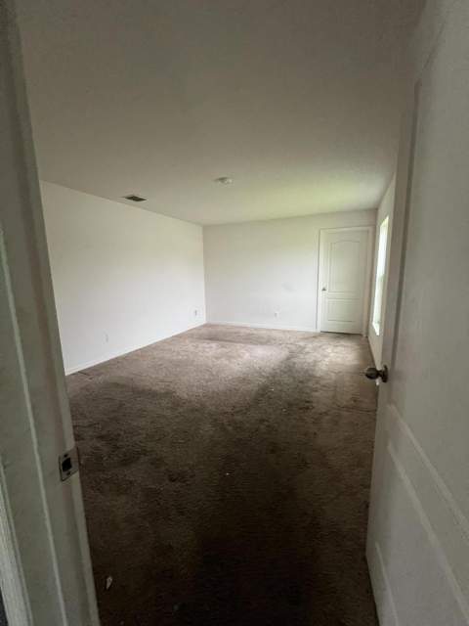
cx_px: 234
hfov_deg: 89.9
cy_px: 313
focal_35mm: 13
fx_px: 235
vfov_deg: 106.2
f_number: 1.8
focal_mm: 1.57
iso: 500
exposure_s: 1/60
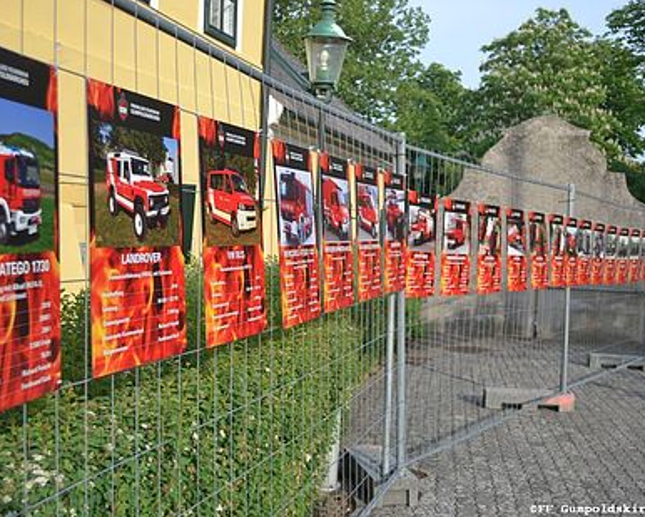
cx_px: 313
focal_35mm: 45
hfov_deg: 41.1
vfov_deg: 33.4
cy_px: 262
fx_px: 859
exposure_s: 1/320
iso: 100
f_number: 4.2
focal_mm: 26
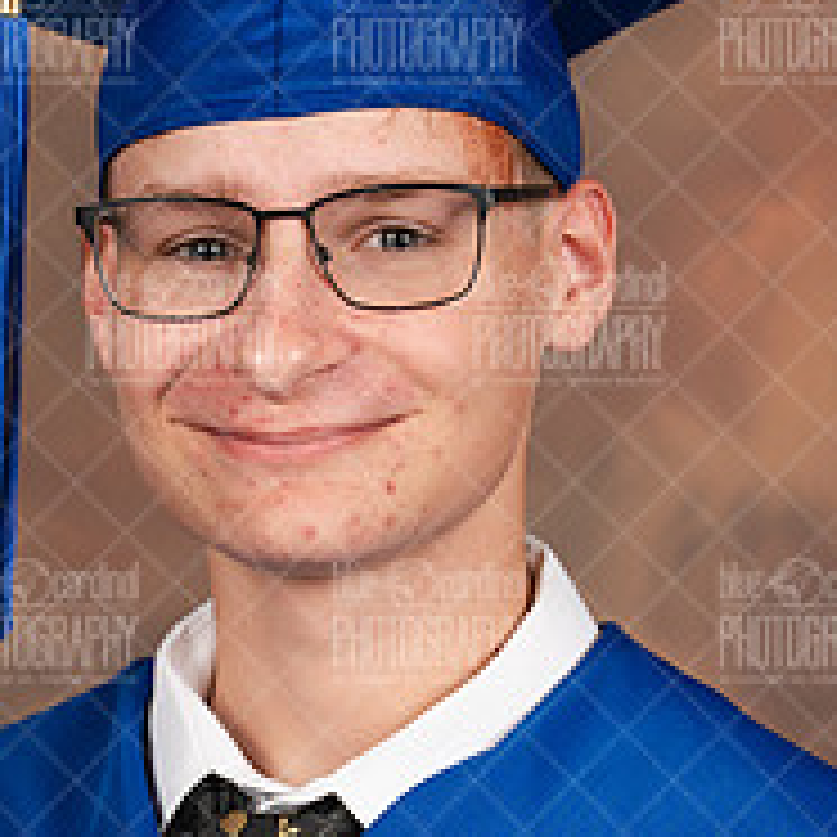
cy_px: 621
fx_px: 3939
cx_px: 315
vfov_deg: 12.1
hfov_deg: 12.1
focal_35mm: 144
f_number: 3.2
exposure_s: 1/160
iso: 64
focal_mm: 70
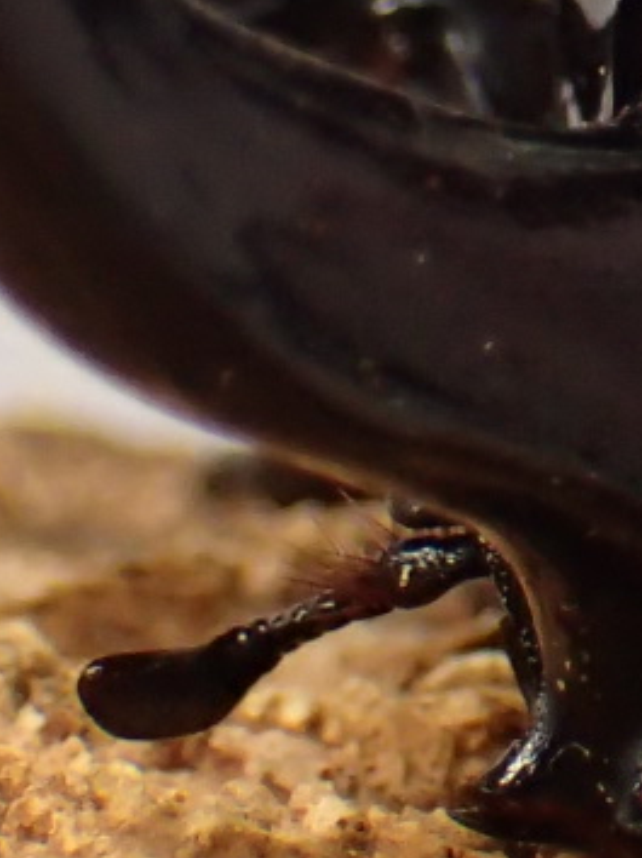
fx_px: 6586
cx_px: 1008
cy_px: -373
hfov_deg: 5.5
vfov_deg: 7.3
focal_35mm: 266
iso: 400
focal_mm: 8.99
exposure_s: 1/200
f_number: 3.2
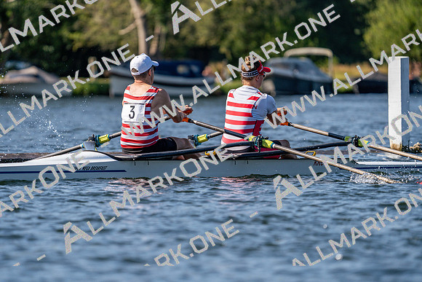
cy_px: 141
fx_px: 4479
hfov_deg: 5.4
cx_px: 211
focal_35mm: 382
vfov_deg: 3.6
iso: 250
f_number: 6.3
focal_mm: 382
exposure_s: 1/1600
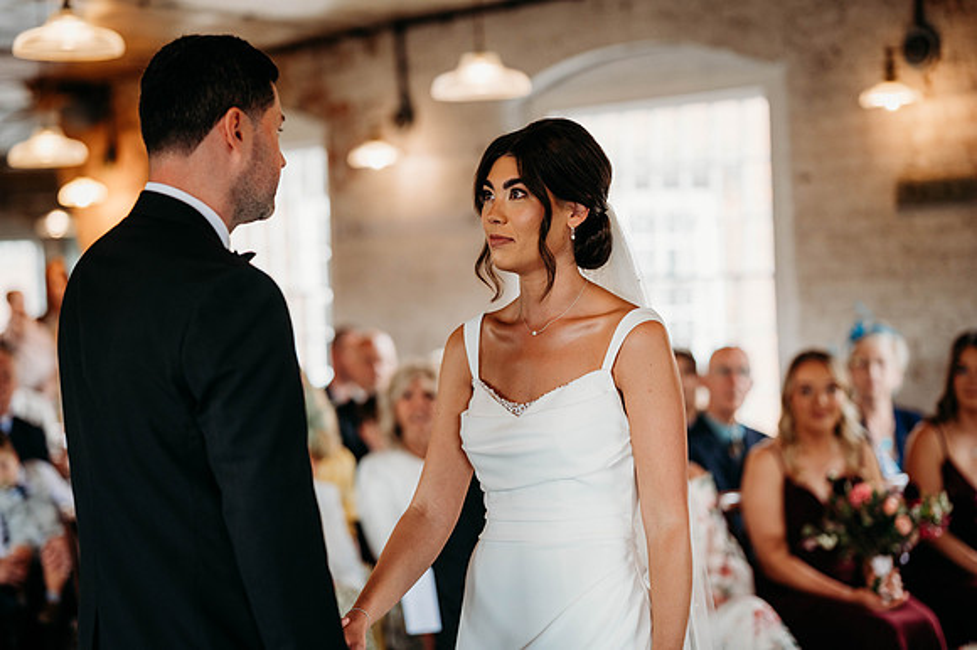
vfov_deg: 16.1
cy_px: 325
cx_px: 488
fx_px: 2305
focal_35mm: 85
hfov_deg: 23.9
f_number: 2.2
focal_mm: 85
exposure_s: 1/200
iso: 500
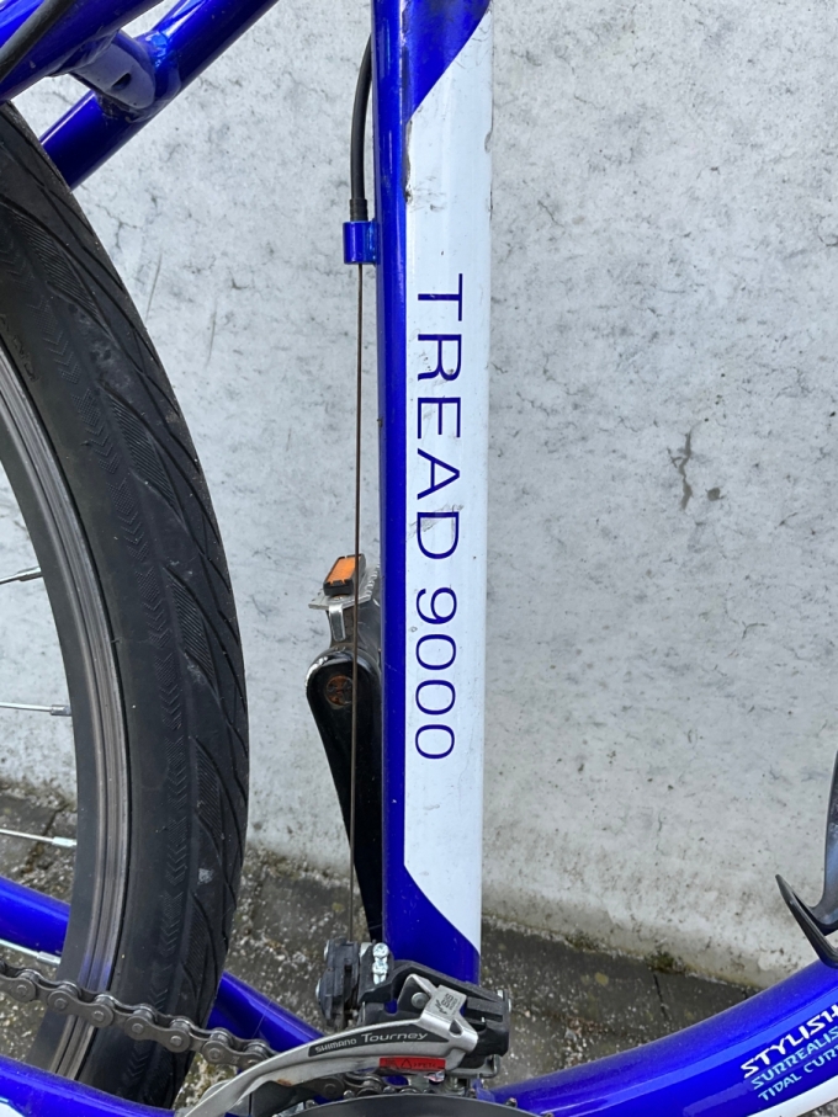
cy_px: 558
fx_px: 936
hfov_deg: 48.2
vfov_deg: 61.7
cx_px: 419
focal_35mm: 29
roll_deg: -18.9
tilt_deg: -24.6
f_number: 1.8
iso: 20
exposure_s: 1/122
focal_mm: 3
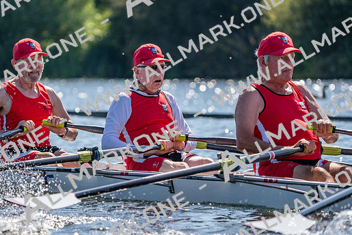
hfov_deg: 6.4
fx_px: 3150
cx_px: 163
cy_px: 118
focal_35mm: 322
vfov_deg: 4.3
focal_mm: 286
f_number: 5.6
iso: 250
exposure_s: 1/1600
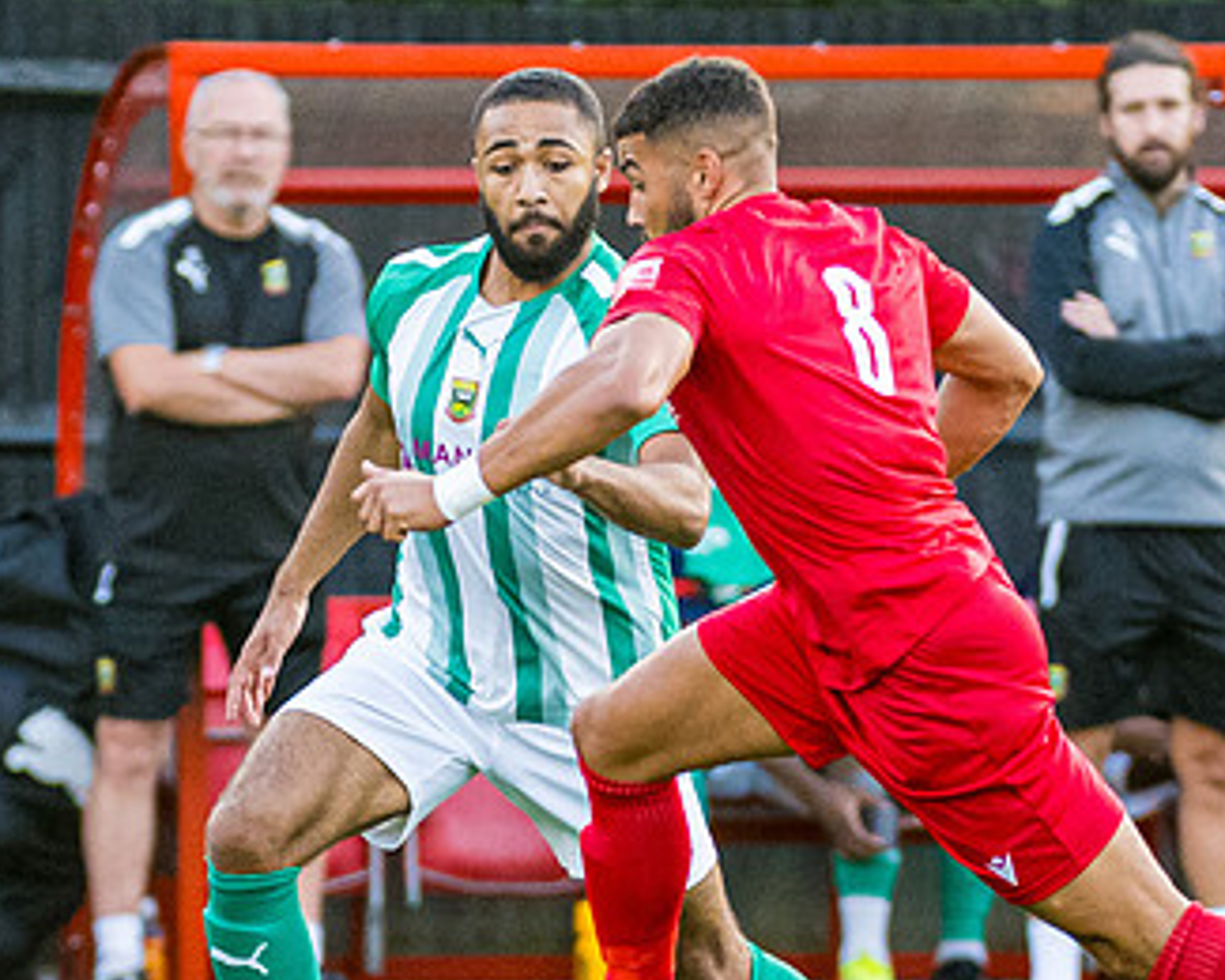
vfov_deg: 1.5
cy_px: 673
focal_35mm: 1063
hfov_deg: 1.8
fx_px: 38539
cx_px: 586
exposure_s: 1/800
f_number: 2.8
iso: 1250
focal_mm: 210
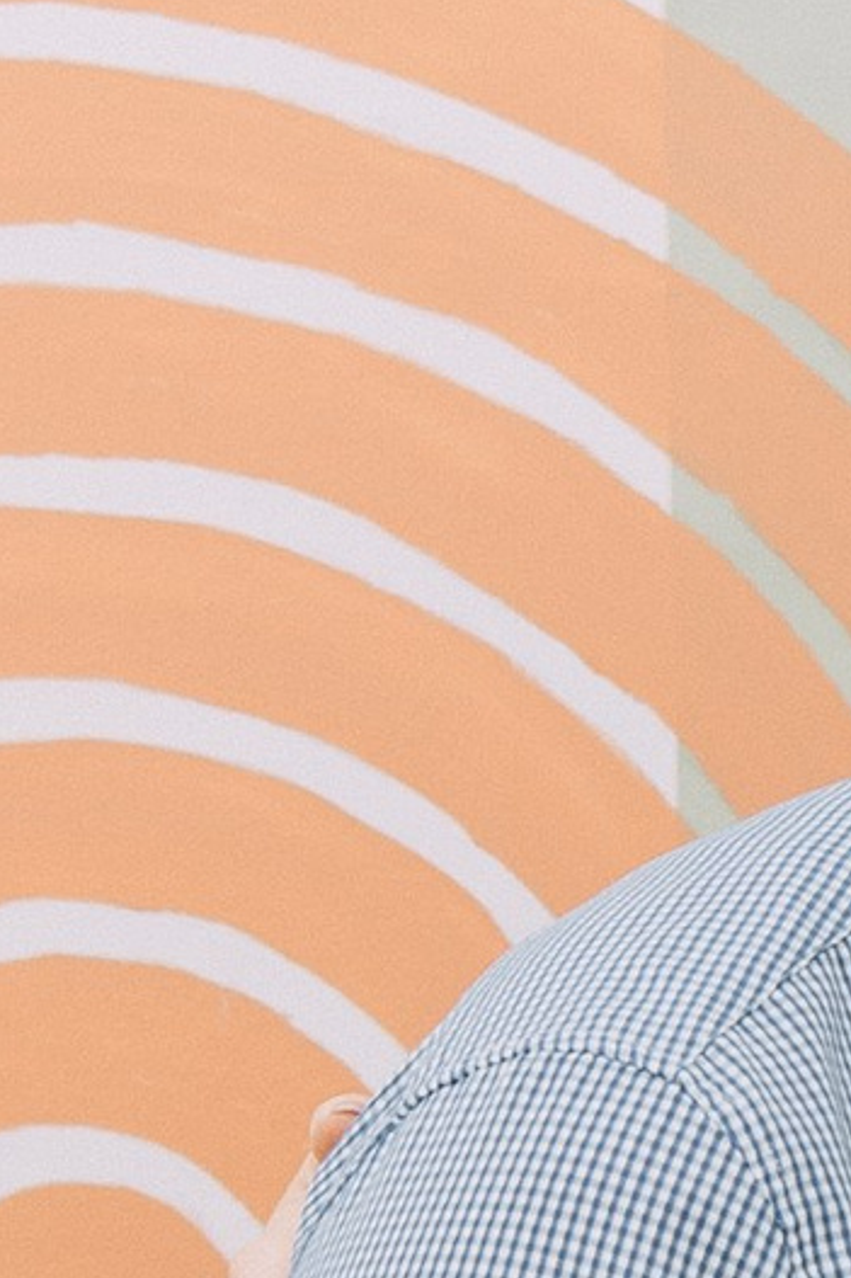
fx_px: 10857
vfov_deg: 6.7
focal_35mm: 306
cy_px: 1433
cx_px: 1447
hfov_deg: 4.4
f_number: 3.5
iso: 160
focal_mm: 42
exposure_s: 1/200
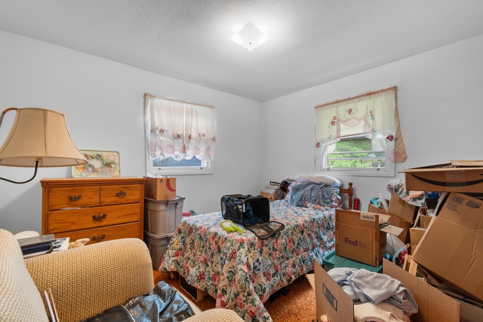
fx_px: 201
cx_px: 242
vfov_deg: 77.3
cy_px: 161
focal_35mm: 15
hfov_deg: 100.4
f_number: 4.5
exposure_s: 1/5
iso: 100
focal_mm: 10
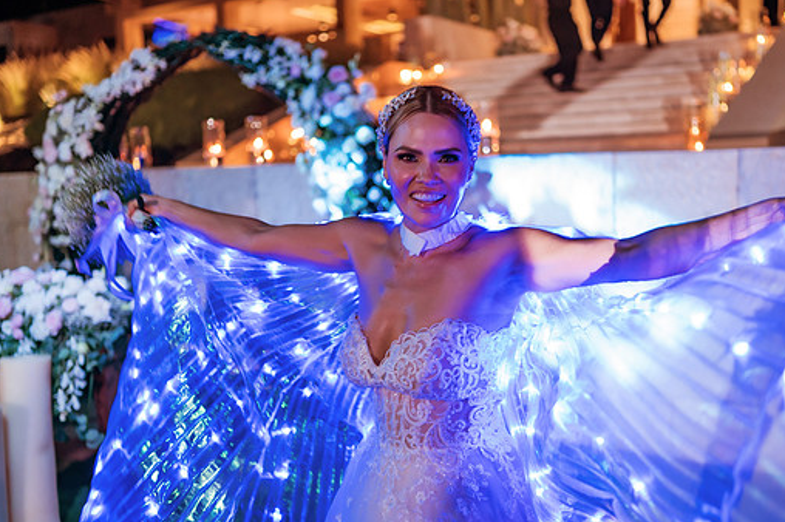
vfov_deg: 33.3
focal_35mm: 40
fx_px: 872
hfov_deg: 48.4
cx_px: 439
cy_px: 280
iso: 1600
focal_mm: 35
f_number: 1.8
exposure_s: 1/100
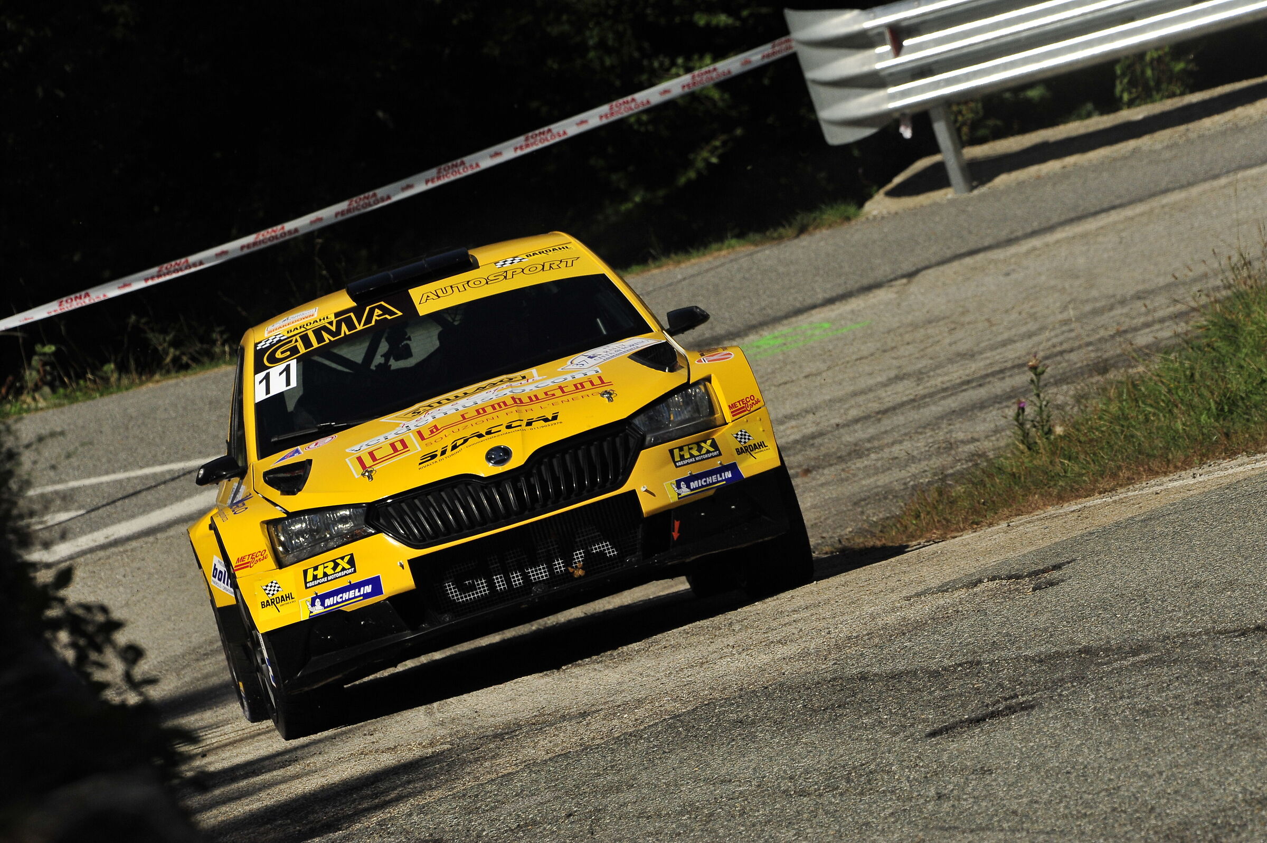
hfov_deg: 5.2
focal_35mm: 400
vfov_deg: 3.4
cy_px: 422
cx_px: 634
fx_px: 14069
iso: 1600
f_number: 16
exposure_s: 1/5000
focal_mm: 400
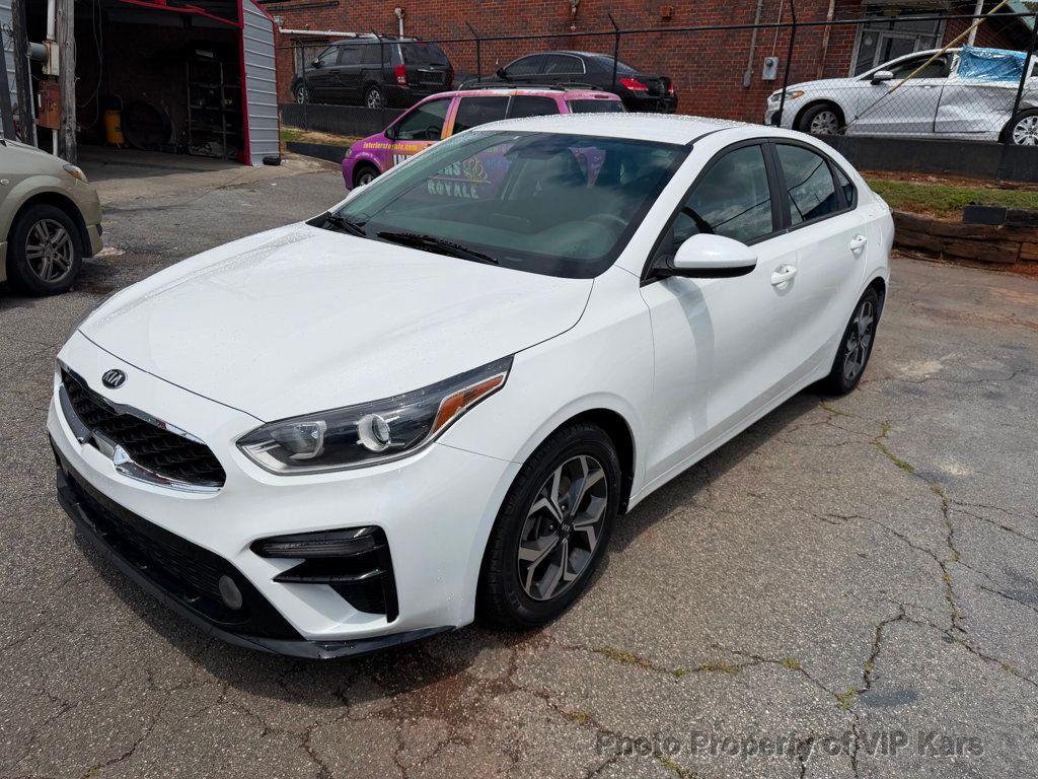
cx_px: 519
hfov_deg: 71.6
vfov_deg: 56.8
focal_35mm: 24
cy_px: 390
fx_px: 720
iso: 80
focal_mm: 6.76
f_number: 1.78
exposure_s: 1/11905
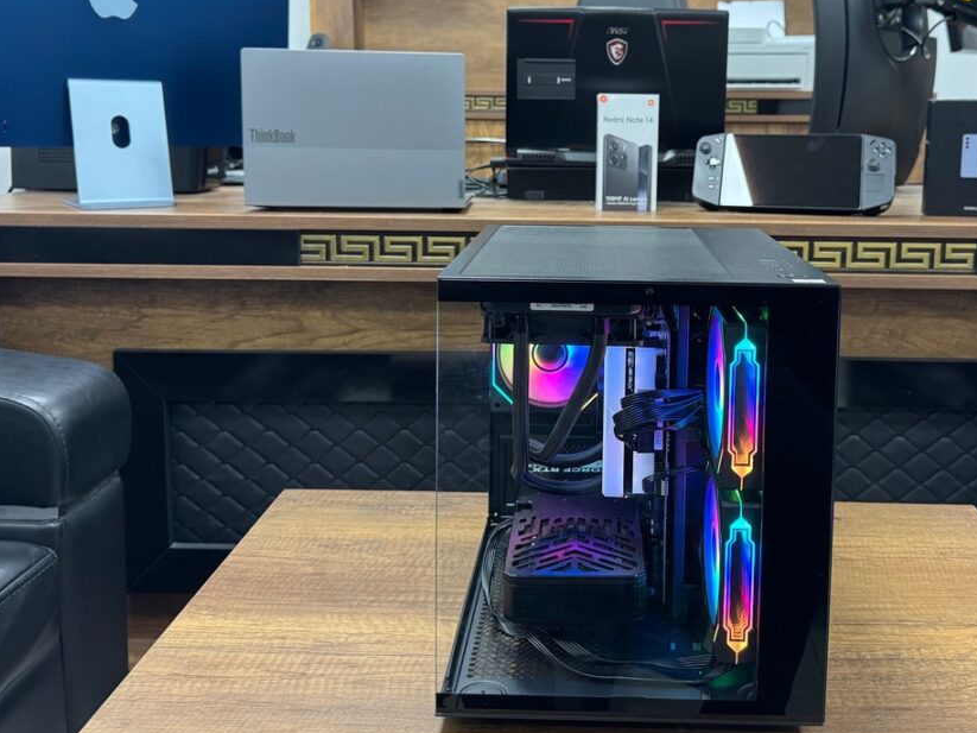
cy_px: 227
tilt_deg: -6.8
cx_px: 576
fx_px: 988
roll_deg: -0.5
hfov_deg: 52.3
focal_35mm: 35
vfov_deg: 40.0
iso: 400
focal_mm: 6.76
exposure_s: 1/50
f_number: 1.78
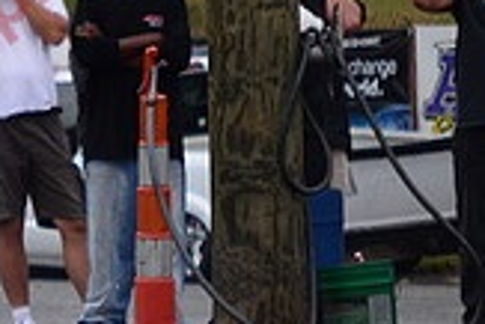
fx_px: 14320
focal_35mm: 1062
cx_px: -262
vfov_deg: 1.3
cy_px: 199
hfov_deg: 1.9
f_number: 5.6
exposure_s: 1/2000
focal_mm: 200
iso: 1000
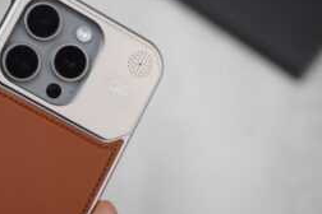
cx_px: 77
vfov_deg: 13.7
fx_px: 894
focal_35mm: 100
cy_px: 72
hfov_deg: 20.2
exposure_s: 1/80
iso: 1000
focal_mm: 63
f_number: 4
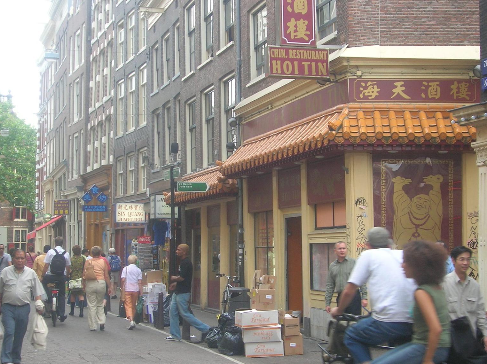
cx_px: 228
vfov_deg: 25.2
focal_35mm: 58
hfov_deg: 33.3
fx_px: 815
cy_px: 209
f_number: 3.2
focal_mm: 7.7
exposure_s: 1/35.4
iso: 50
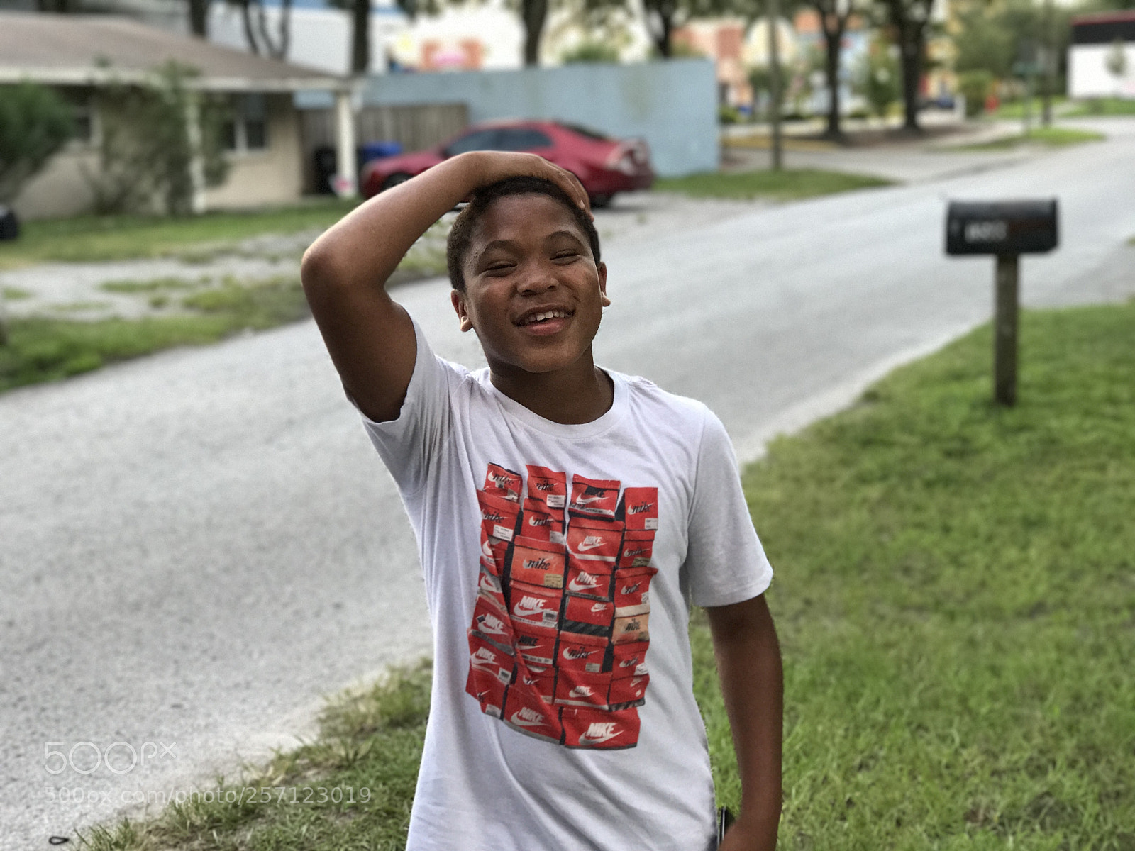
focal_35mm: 57
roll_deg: +1.6
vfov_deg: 25.7
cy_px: 426
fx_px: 1869
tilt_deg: -11.3
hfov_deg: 33.8
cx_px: 568
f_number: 2.8
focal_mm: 6.6
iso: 160
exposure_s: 1/60
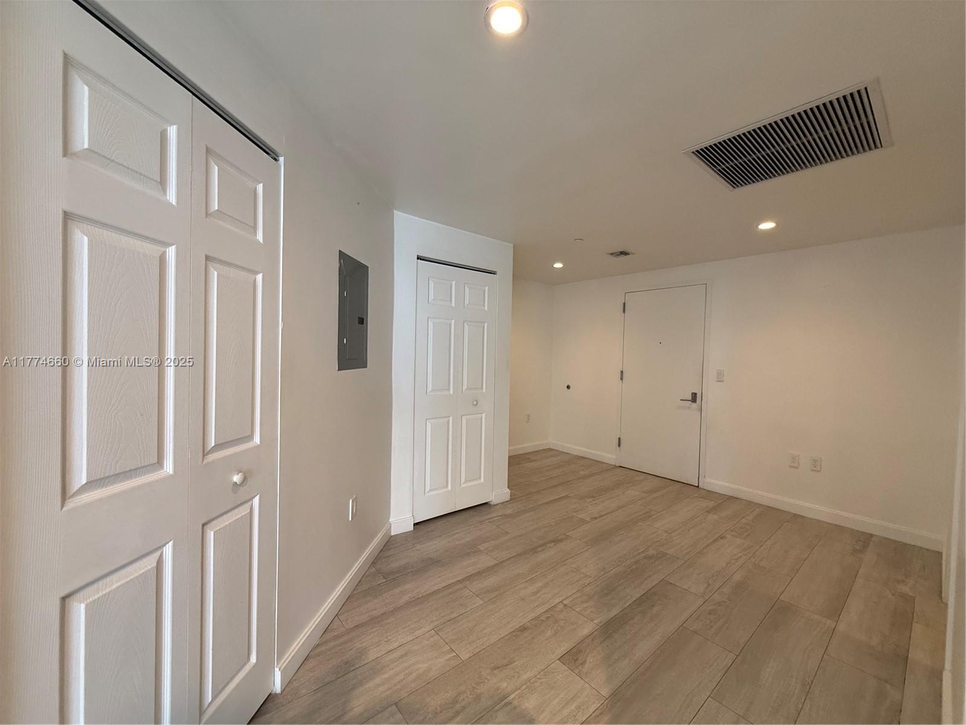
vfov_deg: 85.7
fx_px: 391
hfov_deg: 102.1
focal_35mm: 14
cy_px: 362
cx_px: 483
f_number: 2.2
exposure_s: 1/120
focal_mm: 2.22
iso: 250
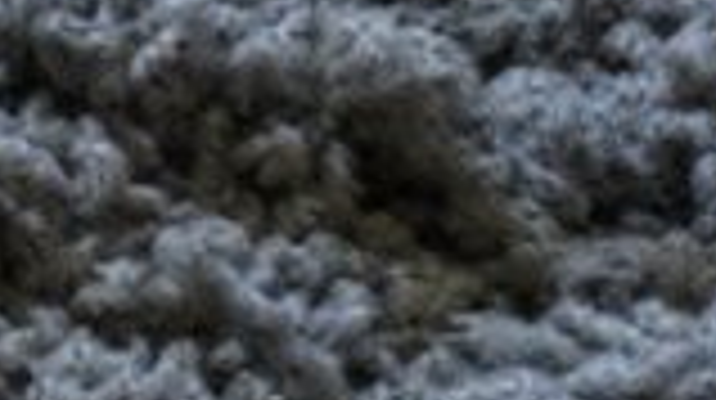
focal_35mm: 189
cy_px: -1213
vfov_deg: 5.5
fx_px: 3584
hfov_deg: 8.2
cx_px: -1918
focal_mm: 6.4
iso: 147
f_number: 1.8
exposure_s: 1/435
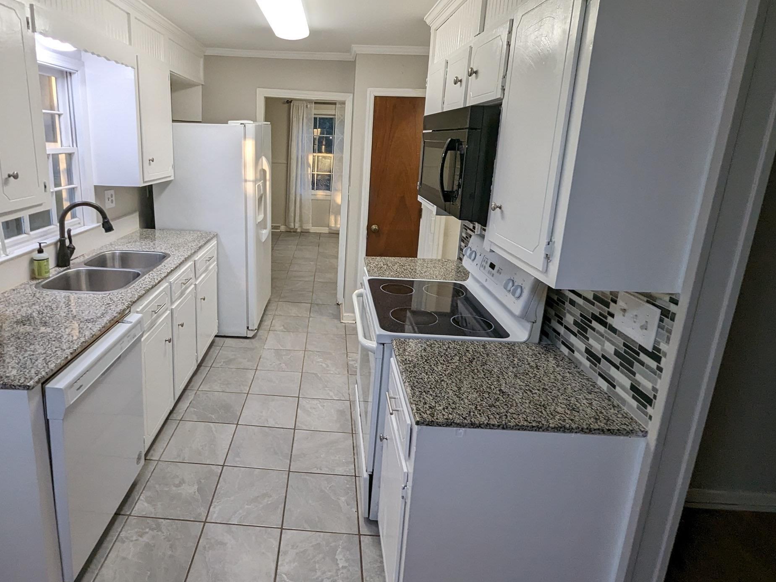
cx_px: 309
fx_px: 404
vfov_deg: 70.9
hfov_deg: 86.6
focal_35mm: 18
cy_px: 235
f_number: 2.2
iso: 110
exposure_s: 1/120
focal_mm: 1.95
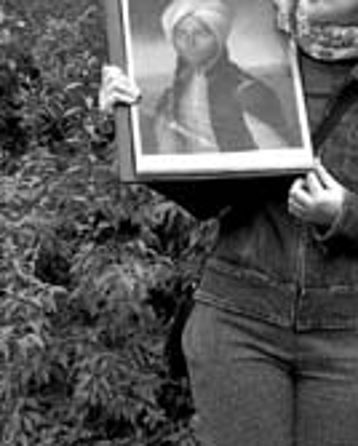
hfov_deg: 17.2
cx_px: 361
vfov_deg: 21.8
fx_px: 1154
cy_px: 167
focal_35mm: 87
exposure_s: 1/350
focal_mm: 23
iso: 400
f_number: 8
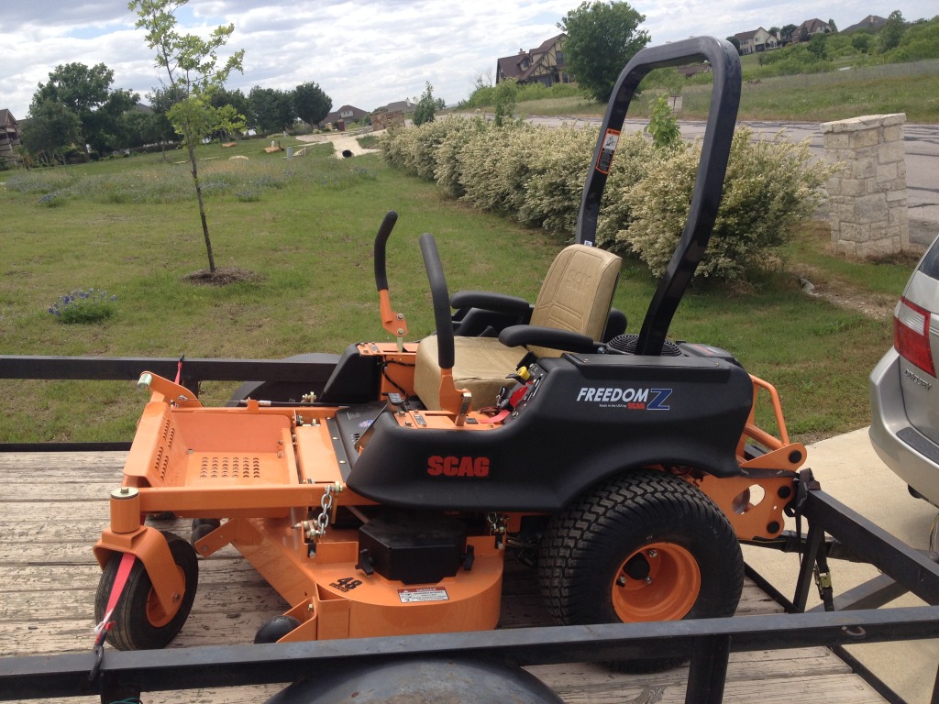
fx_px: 949
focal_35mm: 35
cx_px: 470
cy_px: 352
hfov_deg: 52.6
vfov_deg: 40.7
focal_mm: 4.28
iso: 50
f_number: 2.4
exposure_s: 1/1314
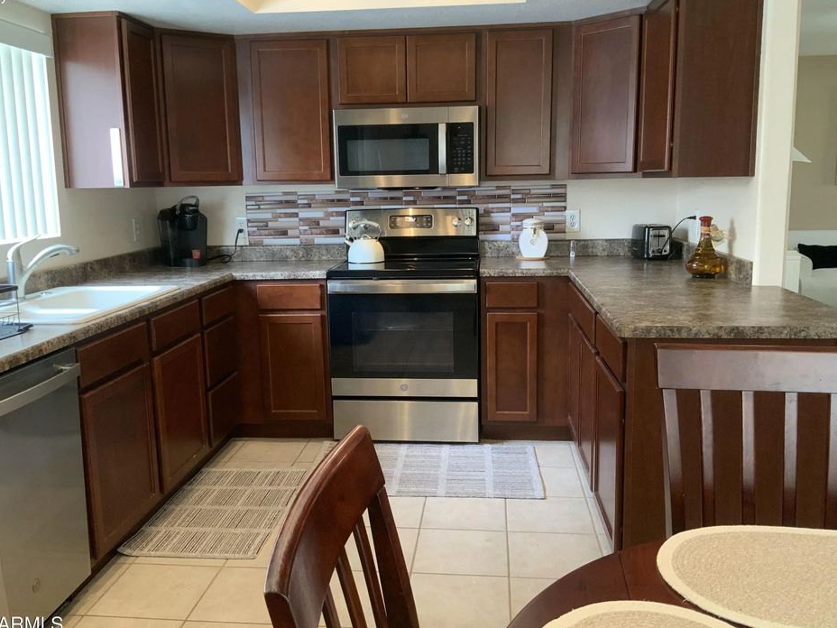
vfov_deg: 44.2
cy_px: 309
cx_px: 409
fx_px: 774
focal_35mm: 32
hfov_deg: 56.8
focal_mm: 3
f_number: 1.8
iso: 125
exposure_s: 1/60
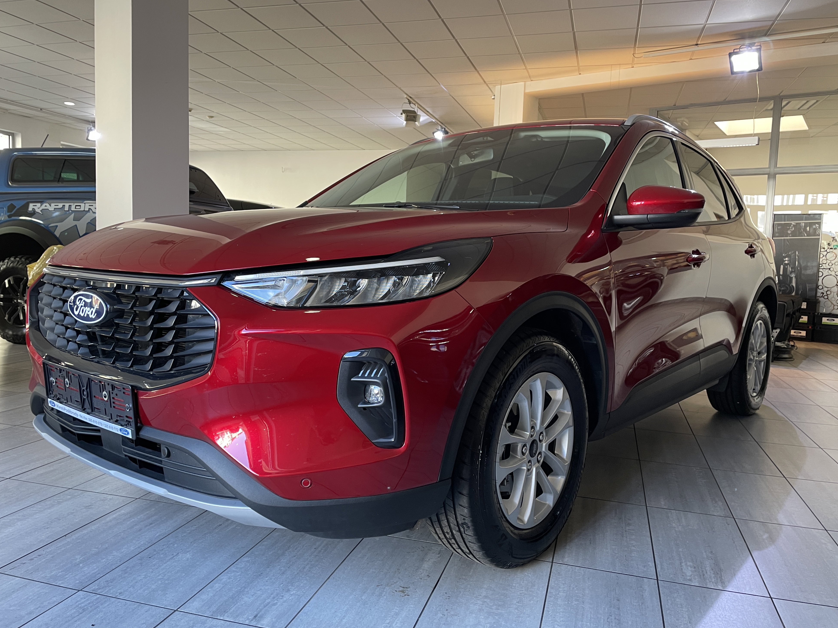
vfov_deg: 51.4
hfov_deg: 65.3
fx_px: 654
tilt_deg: -4.7
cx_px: 409
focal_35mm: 27
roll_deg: -1.7
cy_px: 317
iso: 100
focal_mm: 4.2
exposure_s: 1/50
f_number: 1.6
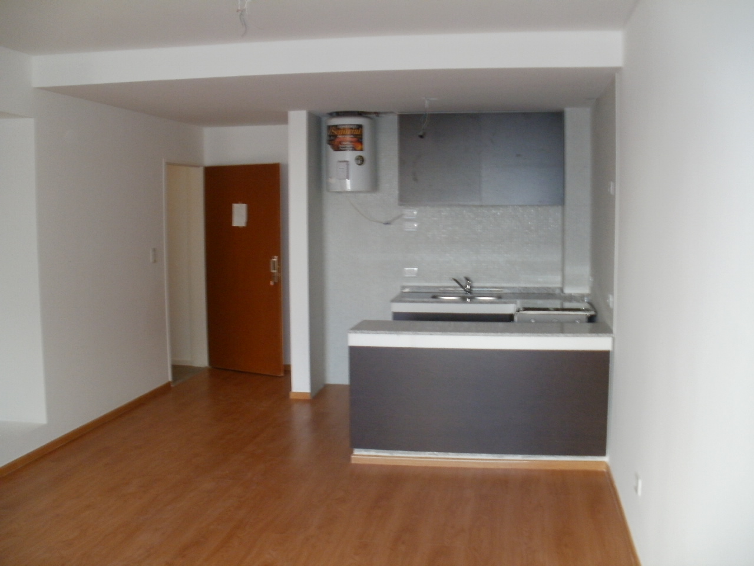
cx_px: 377
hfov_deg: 51.4
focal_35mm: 36
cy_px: 283
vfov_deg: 39.7
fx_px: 784
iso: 200
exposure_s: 1/30
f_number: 3.5
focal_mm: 6.3
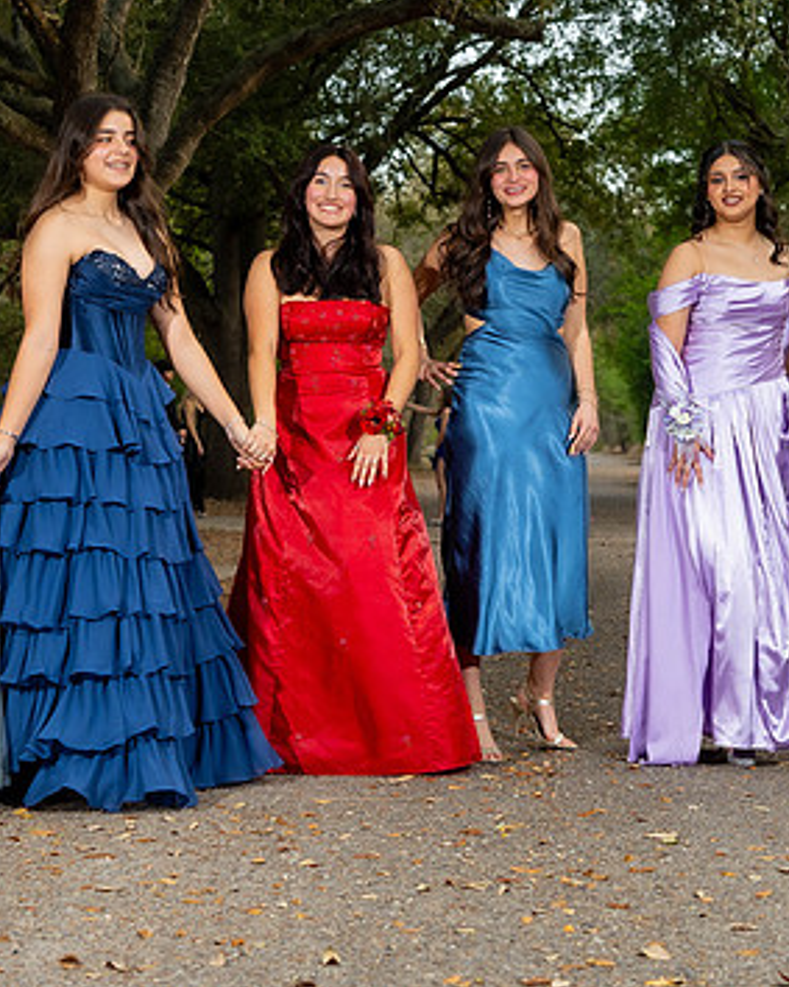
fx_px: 2336
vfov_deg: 23.8
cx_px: 427
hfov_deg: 19.2
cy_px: 453
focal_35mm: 80
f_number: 3.2
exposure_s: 1/200
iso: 250
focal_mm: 35
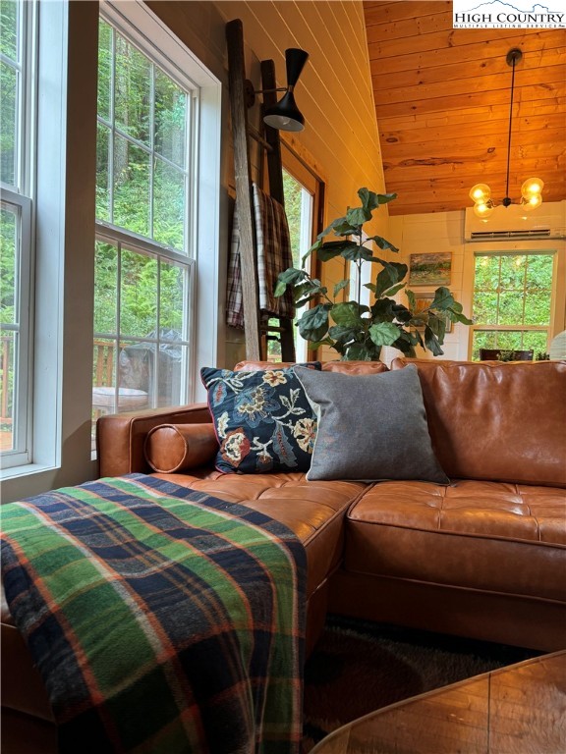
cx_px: 283
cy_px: 377
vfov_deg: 71.6
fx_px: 523
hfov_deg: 56.8
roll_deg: -2.7
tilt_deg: -0.2
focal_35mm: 24
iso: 125
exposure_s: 1/60
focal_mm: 6.76
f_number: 1.78
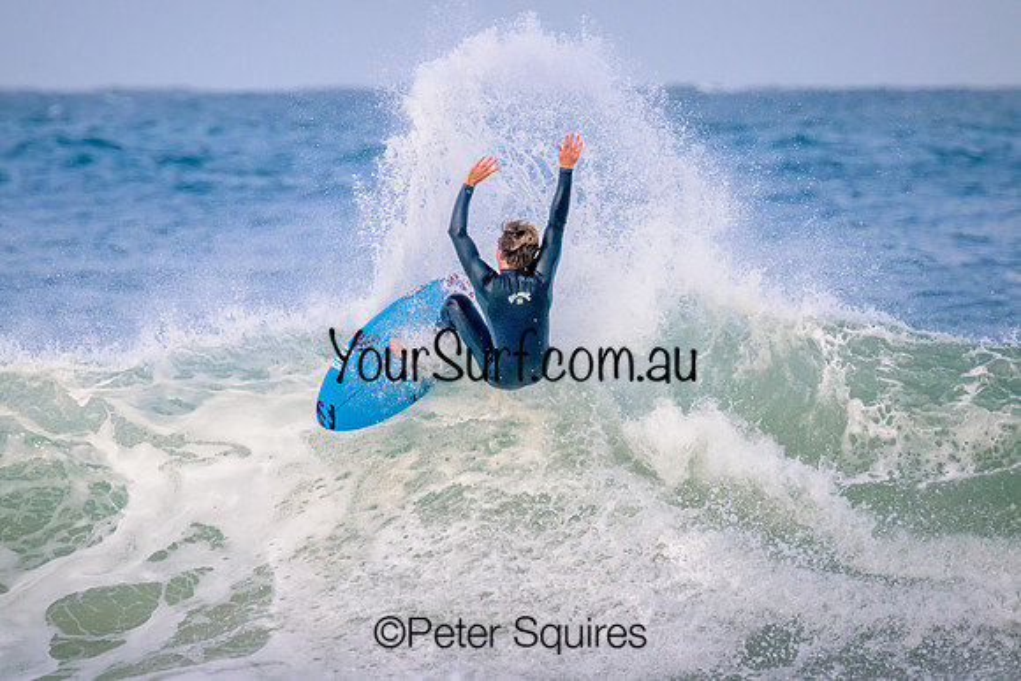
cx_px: 510
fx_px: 23696
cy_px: 340
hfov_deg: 2.5
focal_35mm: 835
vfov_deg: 1.6
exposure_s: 1/2000
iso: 4000
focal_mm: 800
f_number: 11
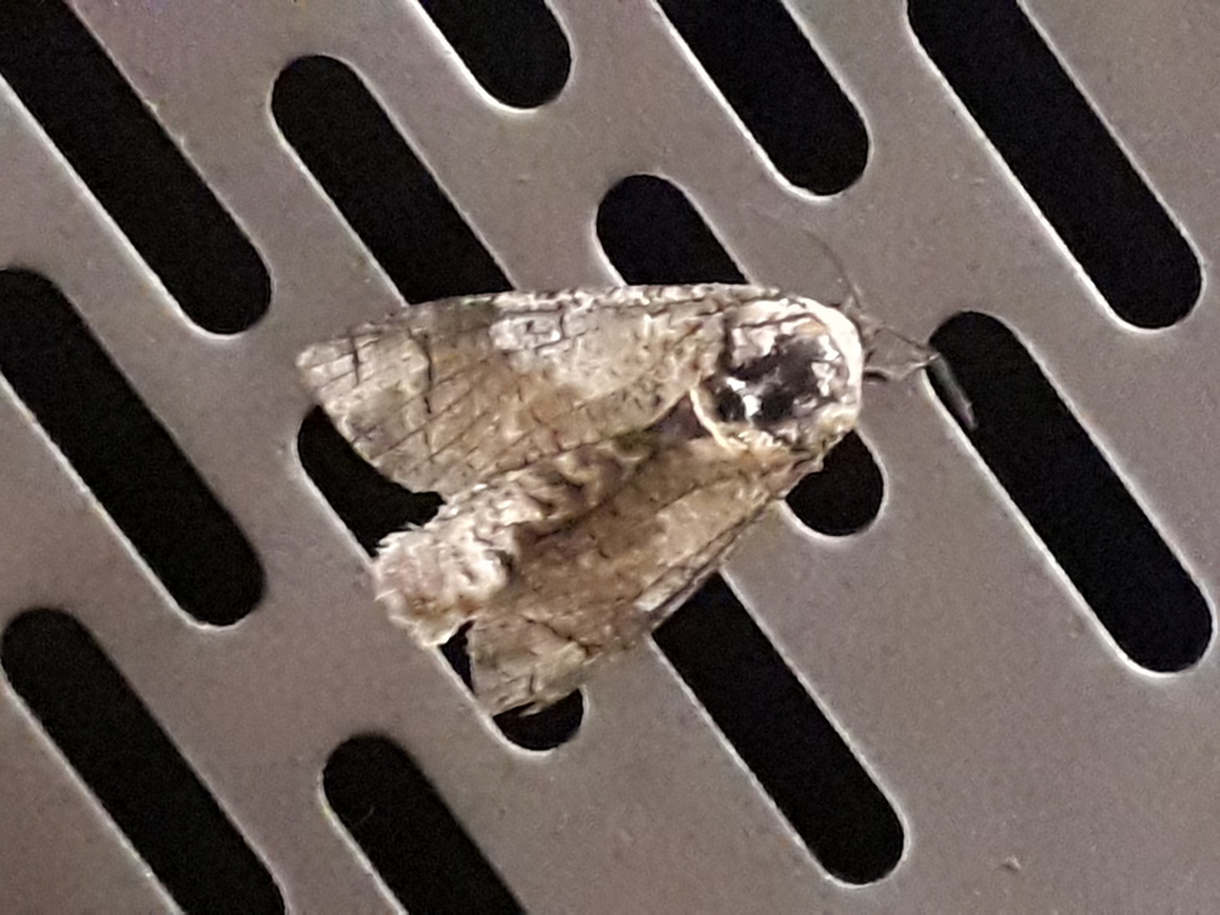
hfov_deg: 65.3
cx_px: 610
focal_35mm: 27
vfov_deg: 51.4
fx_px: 952
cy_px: 458
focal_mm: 3.6
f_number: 1.9
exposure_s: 1/17
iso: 800
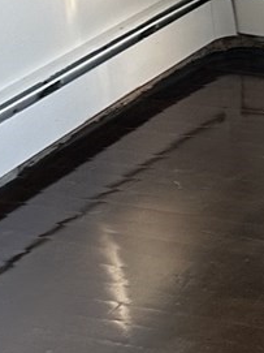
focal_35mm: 136
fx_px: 1384
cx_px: 606
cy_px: -18
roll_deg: -0.7
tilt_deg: -19.4
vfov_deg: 14.2
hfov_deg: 9.8
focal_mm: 6.86
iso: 125
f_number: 1.78
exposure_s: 1/121
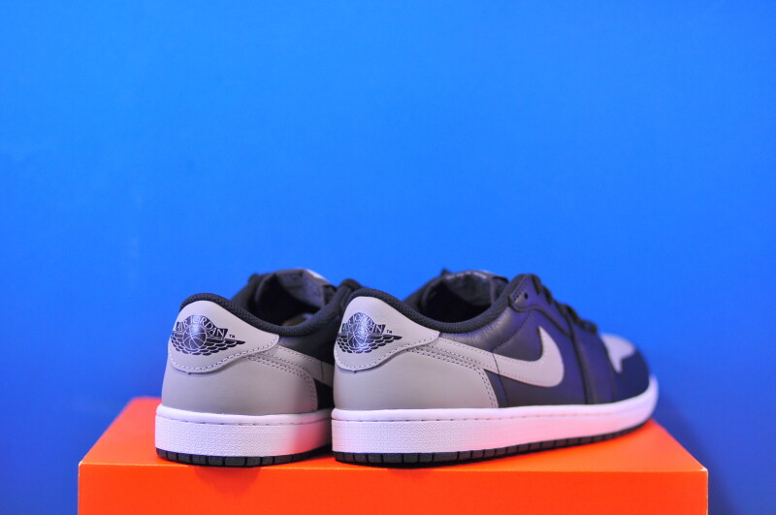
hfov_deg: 27.0
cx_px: 388
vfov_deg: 18.1
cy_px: 258
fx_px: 1614
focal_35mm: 75
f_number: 2
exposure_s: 1/320
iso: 250
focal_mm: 50
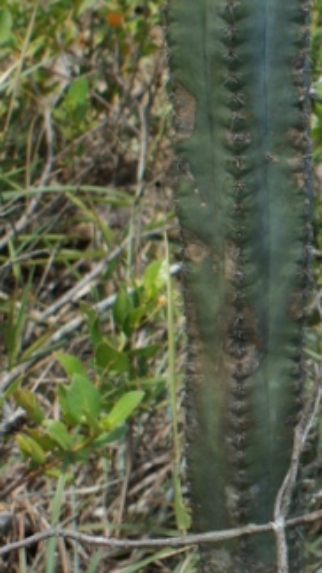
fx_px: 1808
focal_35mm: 119
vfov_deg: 18.0
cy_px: 230
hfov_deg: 9.8
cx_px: 537
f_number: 5.6
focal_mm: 24
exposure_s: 1/250
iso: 100
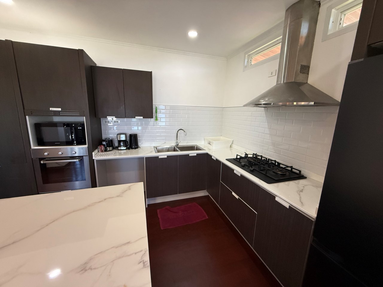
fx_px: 155
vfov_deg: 85.7
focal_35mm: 14
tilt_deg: -11.7
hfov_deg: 102.1
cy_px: 144
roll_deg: -2.3
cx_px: 192
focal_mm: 2.22
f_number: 2.2
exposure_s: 1/99
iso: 320
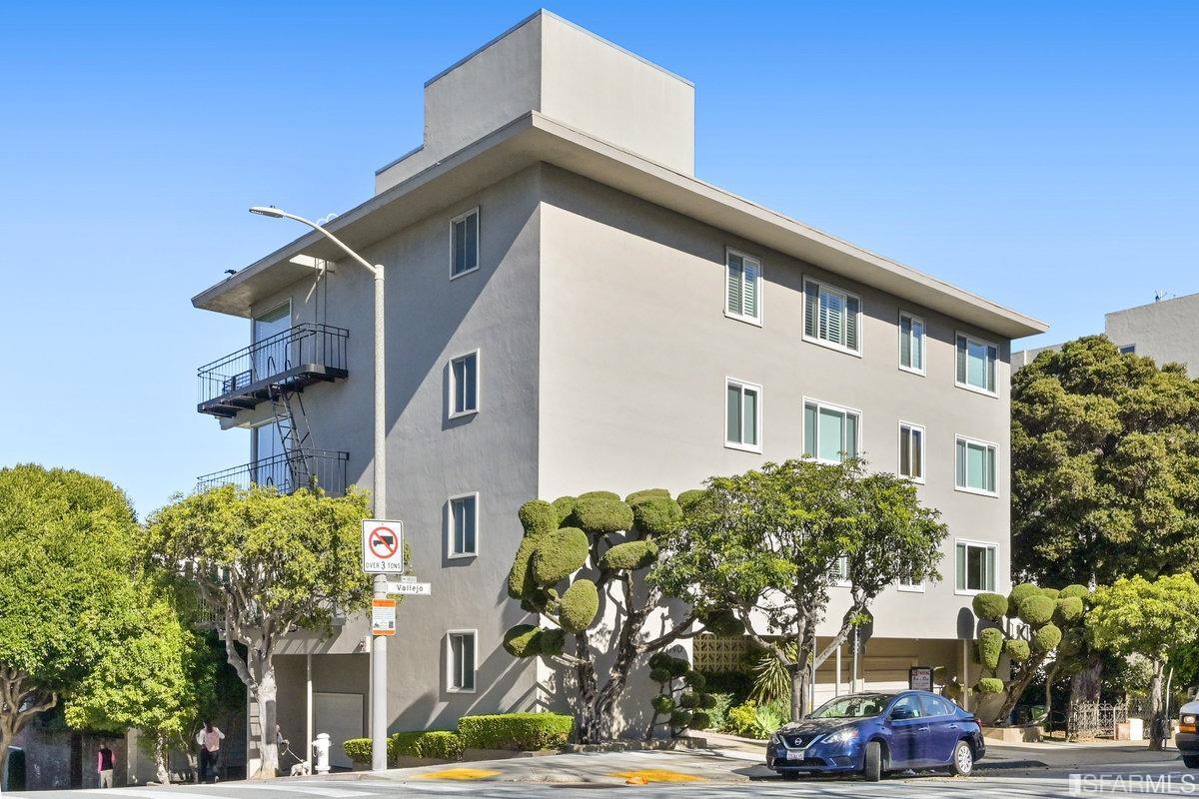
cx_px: 600
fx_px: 1066
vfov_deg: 41.1
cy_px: 400
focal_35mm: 32
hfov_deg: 58.7
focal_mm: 21.5
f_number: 11
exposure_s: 1/1250
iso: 400
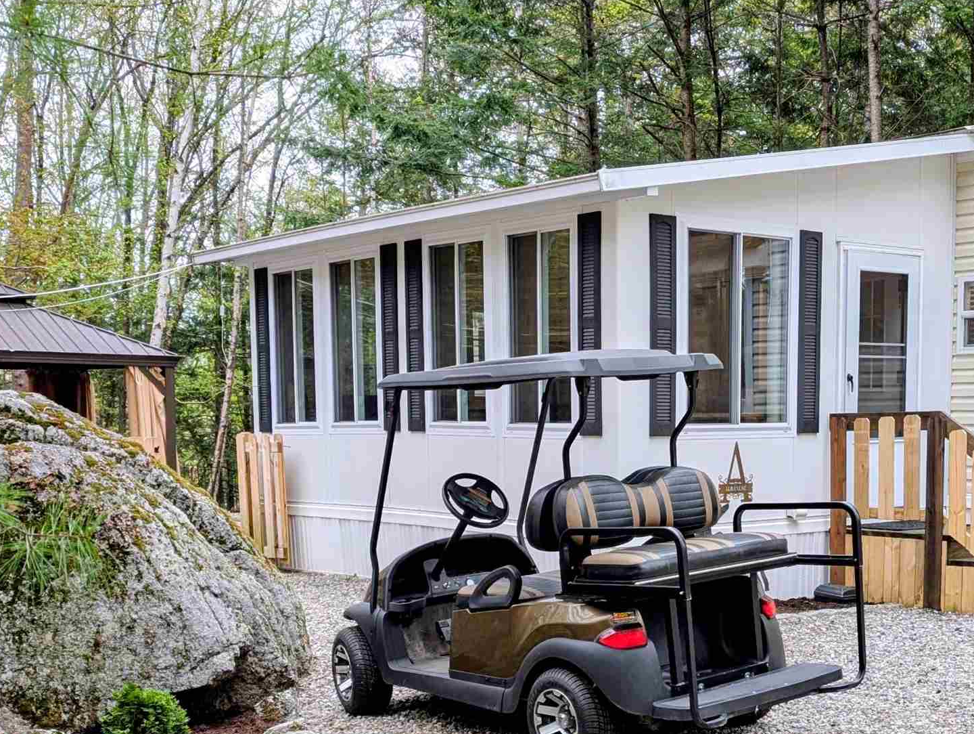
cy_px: 591
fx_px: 1437
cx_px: 649
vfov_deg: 28.0
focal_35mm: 51
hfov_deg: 37.0
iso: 18
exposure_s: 1/37.4
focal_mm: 6.9
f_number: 1.68
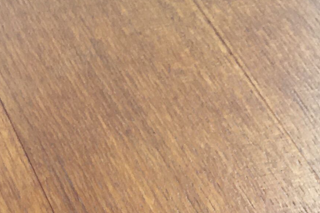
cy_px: 720
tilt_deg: -52.3
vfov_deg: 7.9
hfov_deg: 14.7
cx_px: 147
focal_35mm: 140
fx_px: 1244
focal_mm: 4.15
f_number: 2.2
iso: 25
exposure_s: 1/100
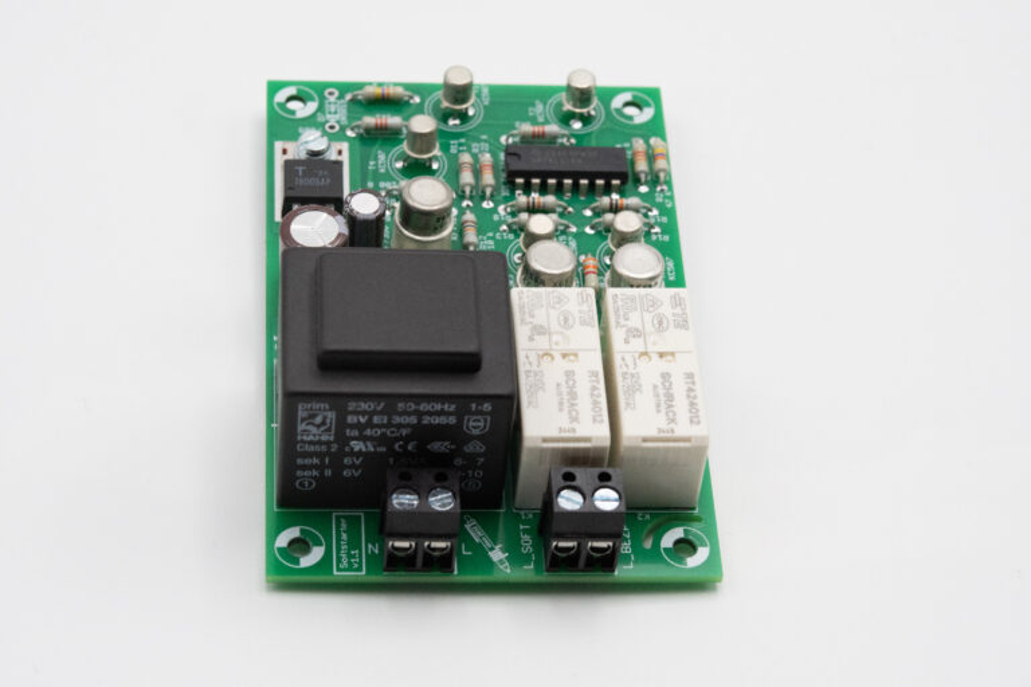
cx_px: 516
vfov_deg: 15.2
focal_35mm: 90
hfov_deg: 22.6
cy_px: 344
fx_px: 2577
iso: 1600
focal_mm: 60
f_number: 11
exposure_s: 1/500
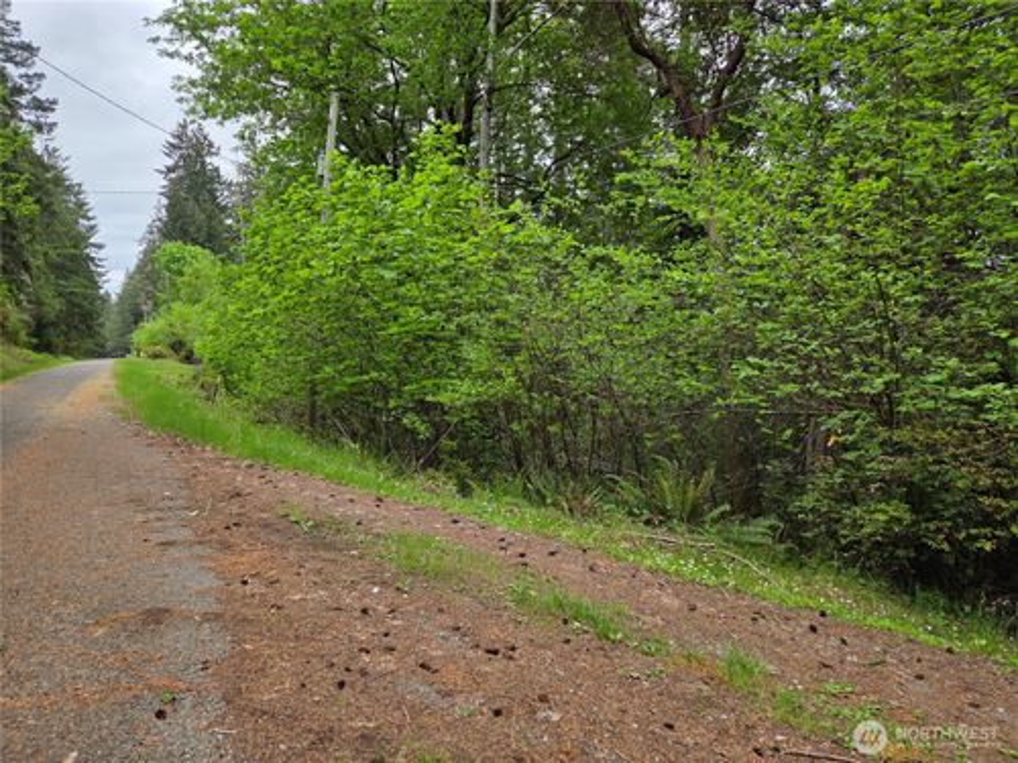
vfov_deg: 58.9
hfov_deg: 73.9
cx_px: 509
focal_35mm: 23
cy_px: 382
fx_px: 676
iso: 80
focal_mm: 5.4
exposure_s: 1/2234
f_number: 1.8
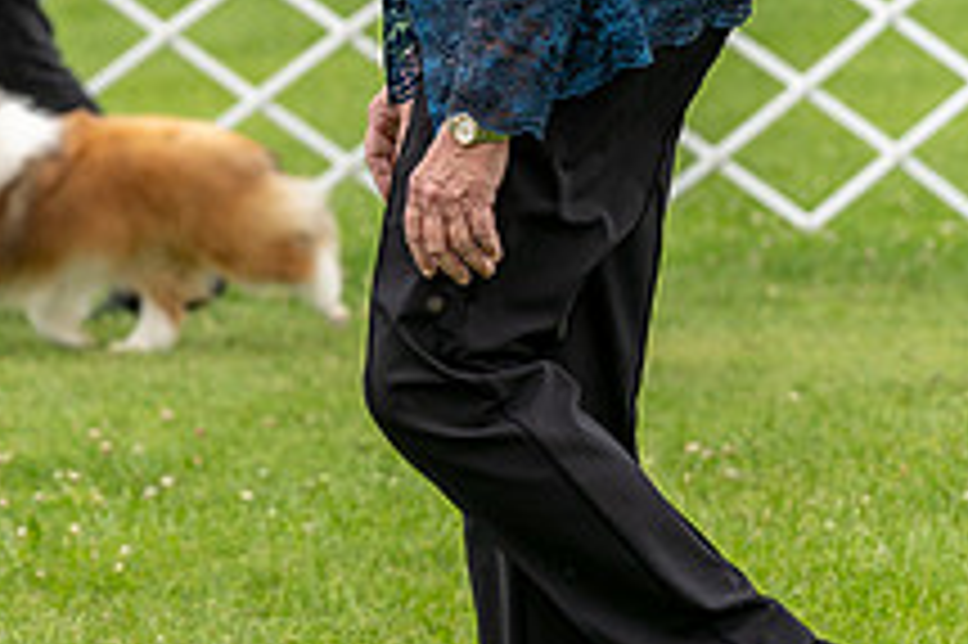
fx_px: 9511
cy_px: -106
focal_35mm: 354
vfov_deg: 3.9
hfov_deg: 5.8
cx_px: -99
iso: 400
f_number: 5
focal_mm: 131
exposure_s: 1/800
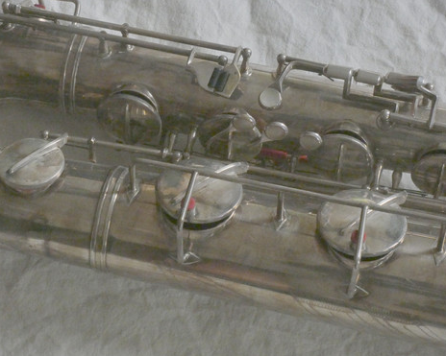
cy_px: 179
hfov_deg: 18.6
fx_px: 1359
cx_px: 231
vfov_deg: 14.9
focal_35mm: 103
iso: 400
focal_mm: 17.5
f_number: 8
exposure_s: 1/125
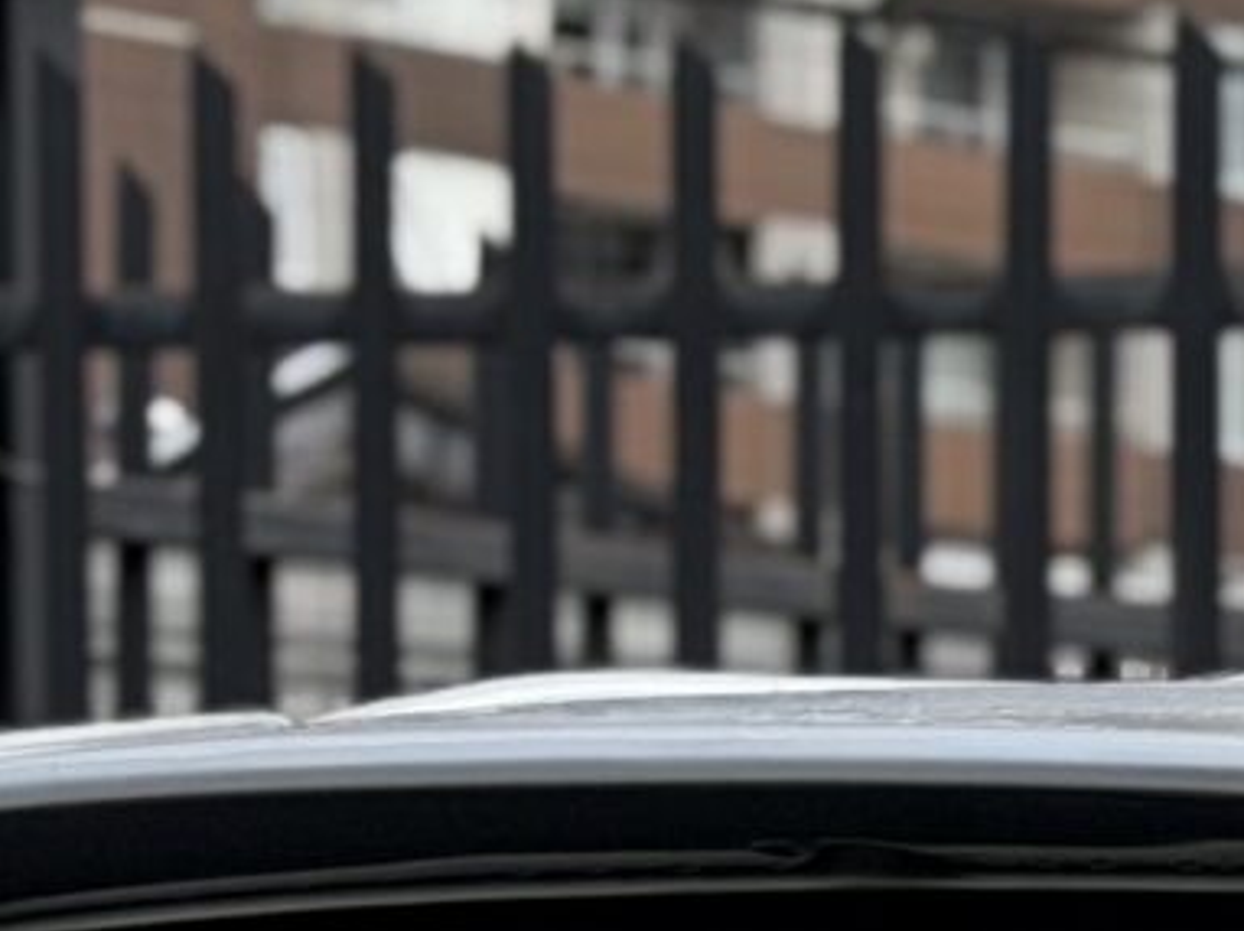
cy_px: 2516
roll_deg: -1.6
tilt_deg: -5.7
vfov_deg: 4.5
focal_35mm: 322
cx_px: 2341
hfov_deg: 6.0
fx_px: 11564
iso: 64
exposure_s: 1/1185
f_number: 1.78
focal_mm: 6.76
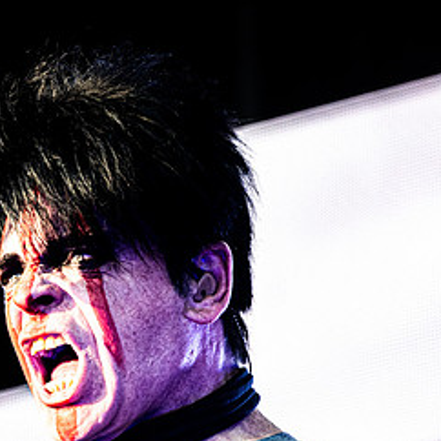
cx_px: 134
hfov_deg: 4.3
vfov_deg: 4.3
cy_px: 265
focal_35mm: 407
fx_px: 5866
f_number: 4.5
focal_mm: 165
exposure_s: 1/1000
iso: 800
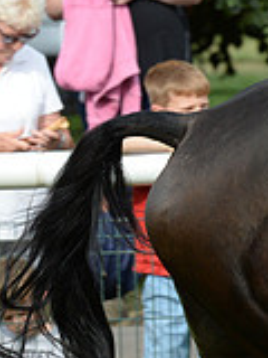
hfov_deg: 1.3
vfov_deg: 1.7
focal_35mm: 1185
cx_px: 607
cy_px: -11
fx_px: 12232
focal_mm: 340
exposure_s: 1/1000
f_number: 10
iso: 1250
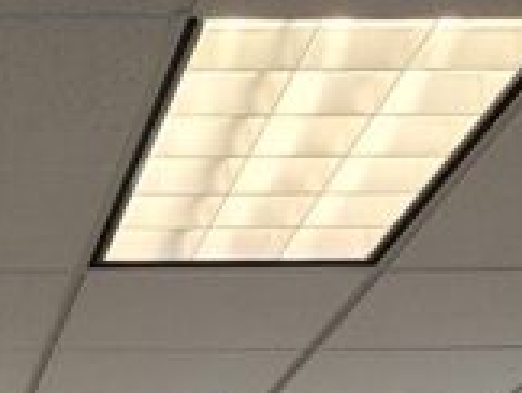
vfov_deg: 8.5
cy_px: 1214
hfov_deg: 13.2
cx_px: -116
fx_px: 2190
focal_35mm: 145
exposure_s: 1/120
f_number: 1.8
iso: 100
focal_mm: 6.4
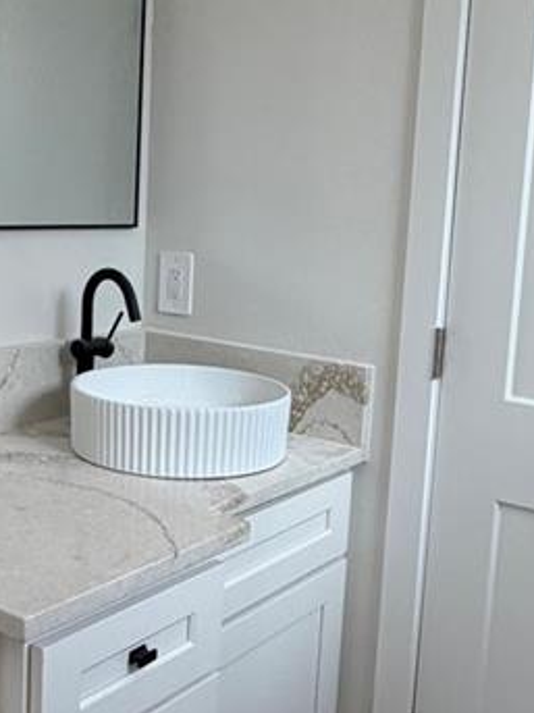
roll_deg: -2.1
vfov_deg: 38.9
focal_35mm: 49
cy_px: 333
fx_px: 1008
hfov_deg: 29.4
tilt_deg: -8.3
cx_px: 162
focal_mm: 2.22
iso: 200
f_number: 2.2
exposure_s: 1/121
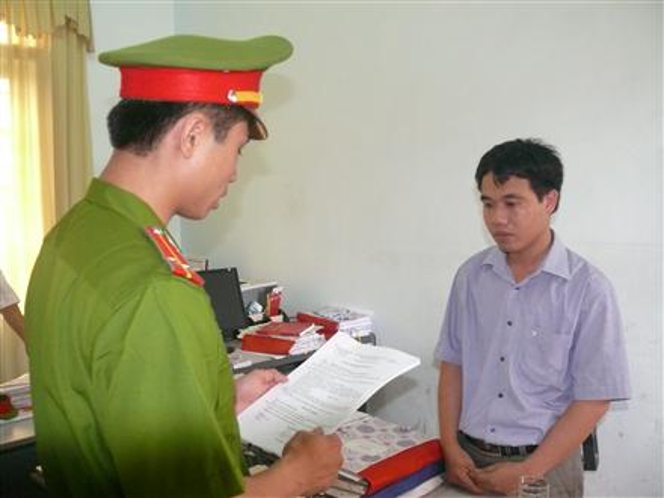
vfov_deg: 40.7
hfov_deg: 52.6
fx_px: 671
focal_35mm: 35
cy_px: 249
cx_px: 332
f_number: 2.8
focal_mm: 7.4
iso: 400
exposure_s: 1/60
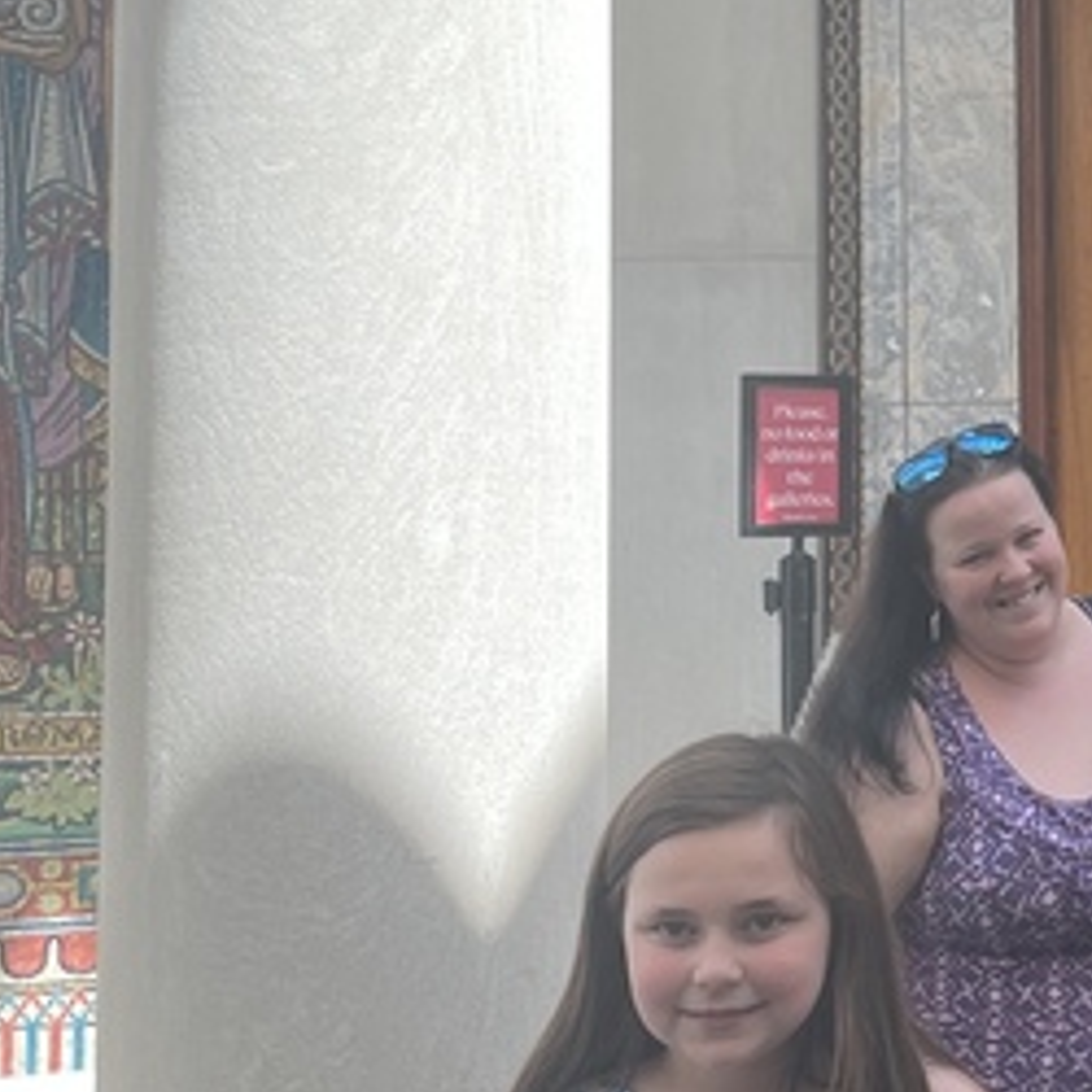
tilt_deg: +5.8
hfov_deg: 17.0
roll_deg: +1.3
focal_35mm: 94
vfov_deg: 18.4
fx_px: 3355
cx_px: 1555
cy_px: 341
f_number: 1.6
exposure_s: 1/158
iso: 32
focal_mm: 4.2
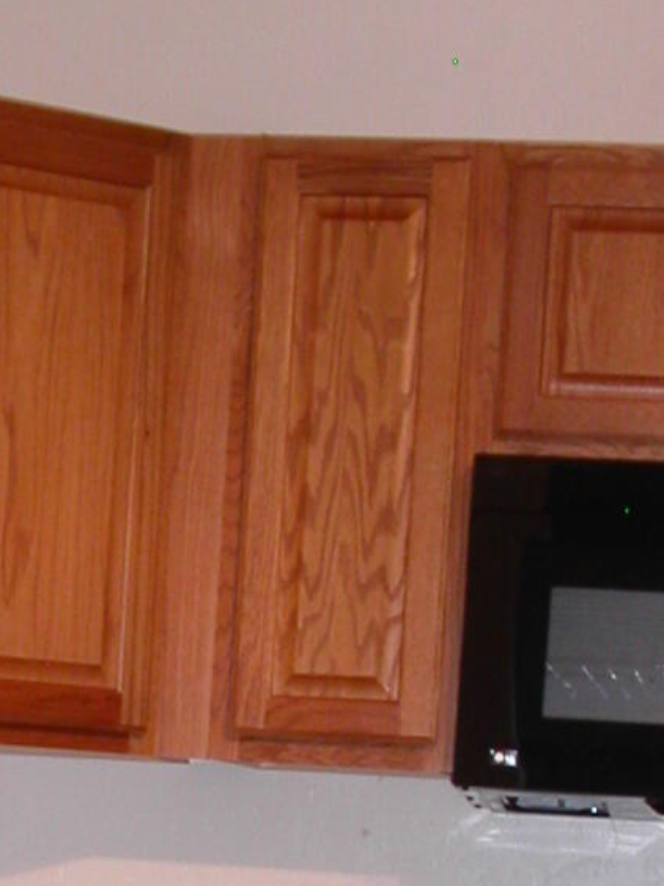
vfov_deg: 14.2
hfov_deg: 10.9
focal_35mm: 135
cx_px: 8
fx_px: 3454
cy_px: 1072
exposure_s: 1/30
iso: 100
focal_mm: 7.8
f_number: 2.8
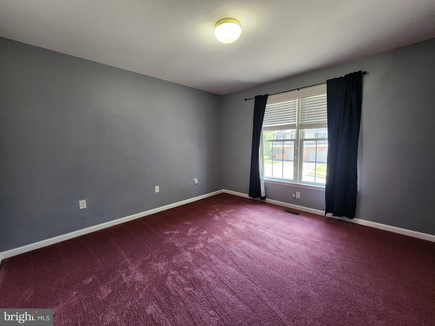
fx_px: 163
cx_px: 218
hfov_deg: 106.2
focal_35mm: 13
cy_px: 163
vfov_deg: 89.9
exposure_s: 1/60
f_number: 2.2
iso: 250
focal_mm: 2.2
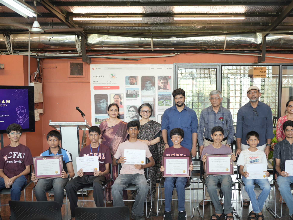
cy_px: 128
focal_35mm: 44
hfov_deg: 42.7
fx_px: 372
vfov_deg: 32.8
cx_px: 176
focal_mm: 35
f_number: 1.6
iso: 160
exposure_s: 1/100
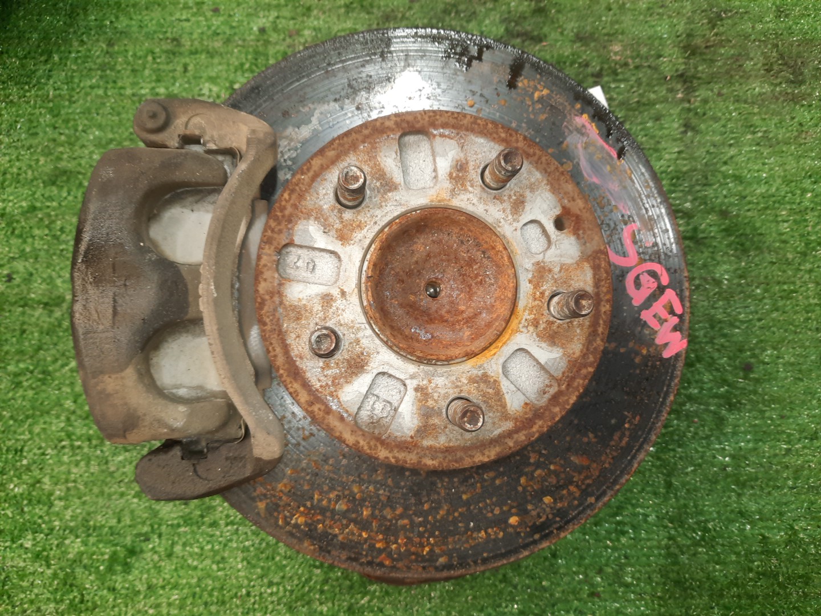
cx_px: 410
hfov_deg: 69.4
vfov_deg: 54.9
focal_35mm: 25
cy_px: 308
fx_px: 593
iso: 192
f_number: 2
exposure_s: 1/50
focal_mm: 4.6
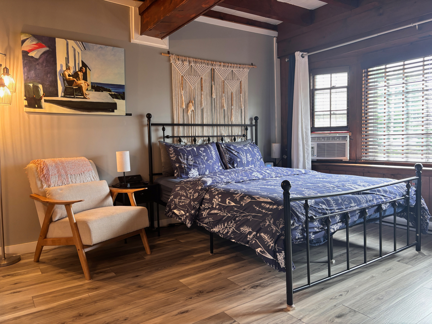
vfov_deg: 53.1
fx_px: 324
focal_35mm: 26
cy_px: 162
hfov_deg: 67.3
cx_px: 216
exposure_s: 1/60
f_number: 1.6
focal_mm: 5.96
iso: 125
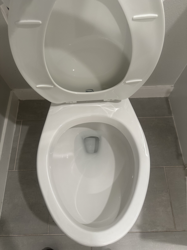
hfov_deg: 56.8
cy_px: 125
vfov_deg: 71.6
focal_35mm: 24
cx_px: 94
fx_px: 173
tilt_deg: -65.3
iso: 160
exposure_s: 1/60
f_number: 1.78
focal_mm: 6.86
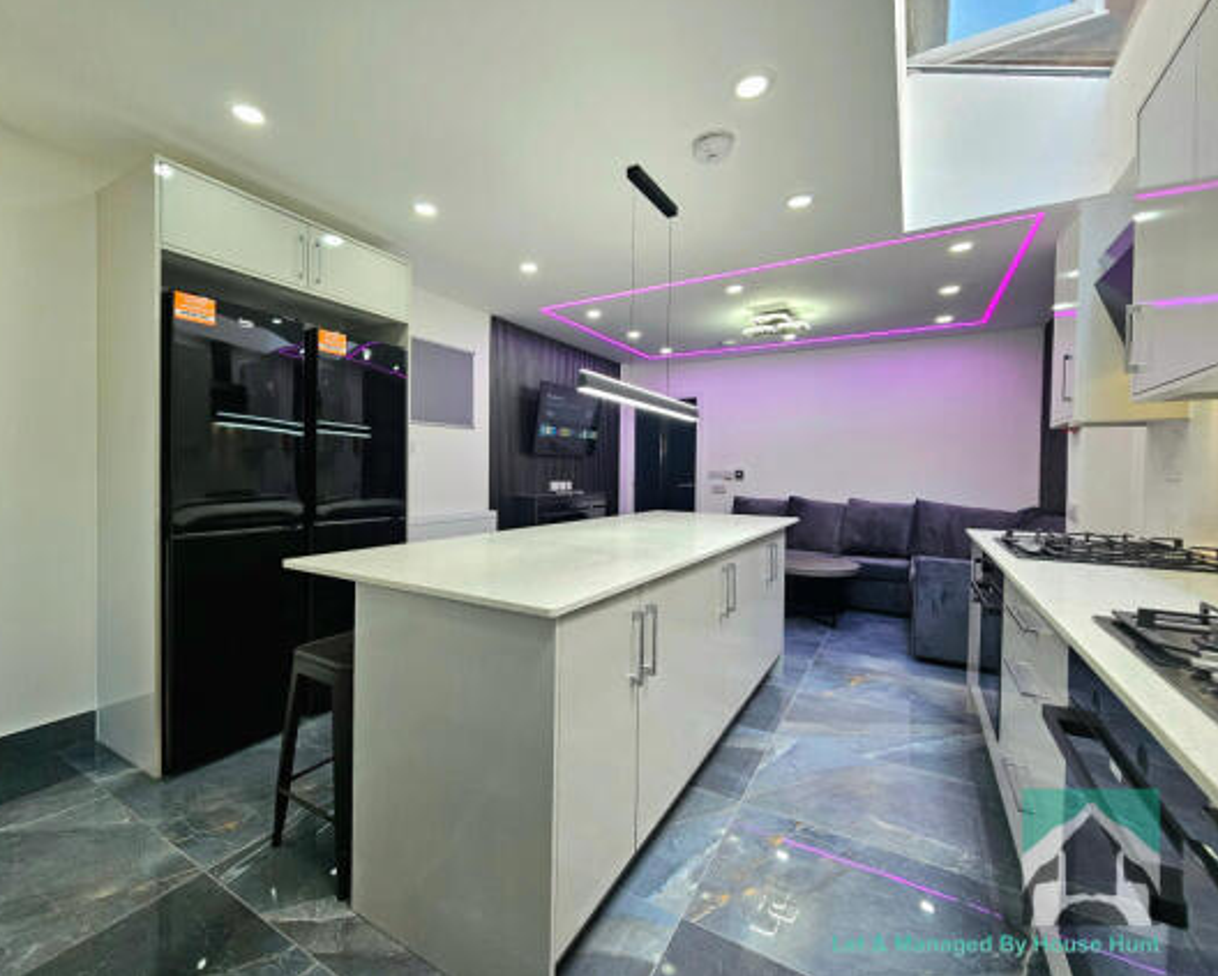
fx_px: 505
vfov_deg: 88.0
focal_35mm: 14
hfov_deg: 100.5
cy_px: 476
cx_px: 564
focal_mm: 2.2
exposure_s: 1/70.9
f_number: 2.2
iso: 80
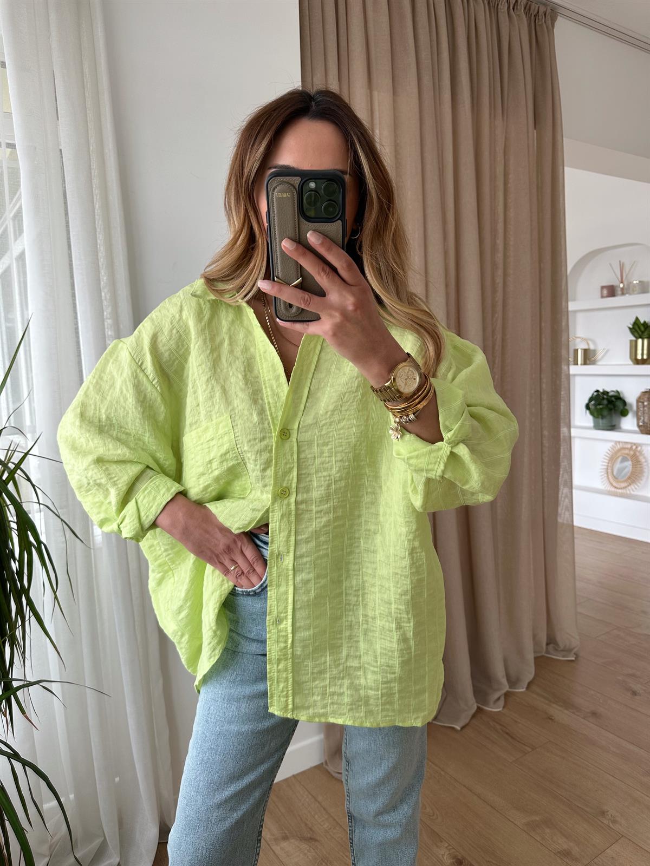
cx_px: 325
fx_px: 601
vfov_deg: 71.6
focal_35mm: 24
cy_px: 433
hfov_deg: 56.8
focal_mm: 6.86
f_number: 1.78
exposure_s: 1/121
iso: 125
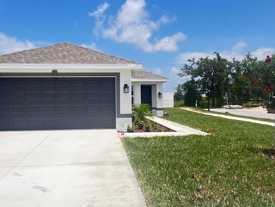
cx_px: 120
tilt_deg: +5.1
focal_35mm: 28
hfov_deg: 63.2
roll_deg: +0.1
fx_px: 222
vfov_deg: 49.3
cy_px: 78
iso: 32
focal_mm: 1.57
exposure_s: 1/935
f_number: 1.8
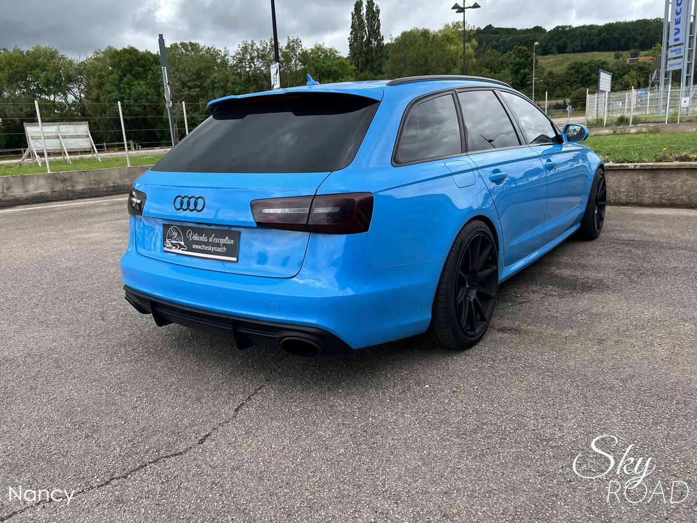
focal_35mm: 26
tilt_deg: -12.3
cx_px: 348
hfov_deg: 67.3
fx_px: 524
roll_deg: +3.2
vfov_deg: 53.1
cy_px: 262
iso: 50
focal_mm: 5.7
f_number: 1.5
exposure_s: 1/1377
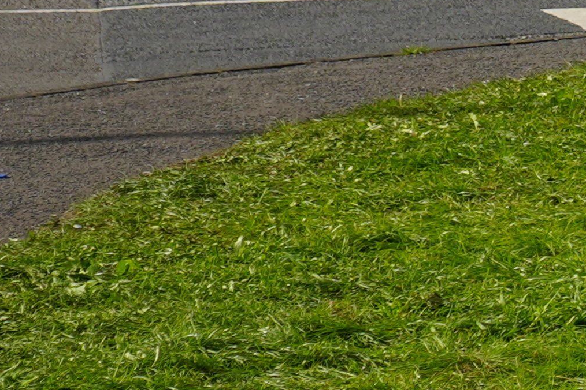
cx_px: 1574
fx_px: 5176
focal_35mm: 318
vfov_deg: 4.3
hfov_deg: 6.1
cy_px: -377
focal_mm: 46
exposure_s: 1/640
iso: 100
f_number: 5
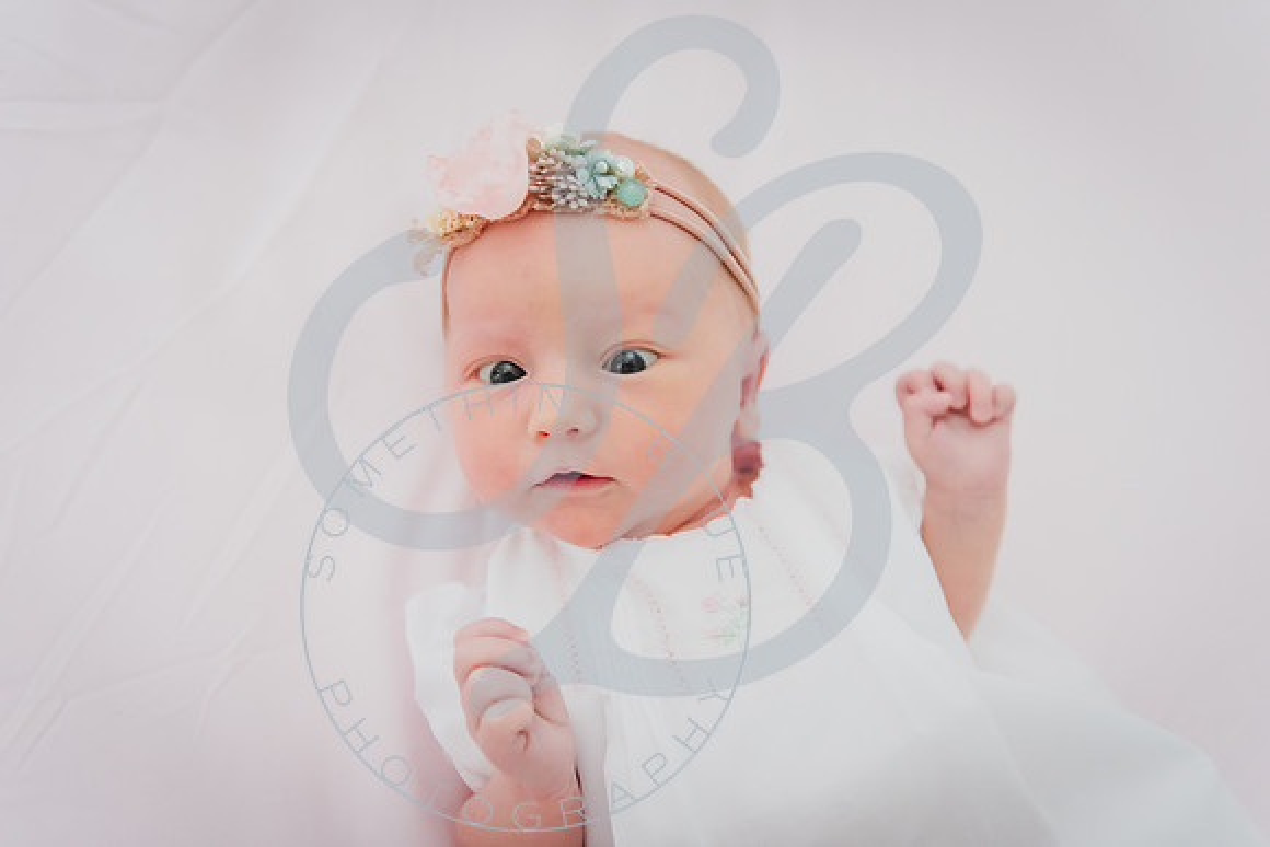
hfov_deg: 46.4
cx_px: 635
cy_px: 424
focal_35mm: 42
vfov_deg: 31.9
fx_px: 1482
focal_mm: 42
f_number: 2.8
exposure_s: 1/125
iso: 2500
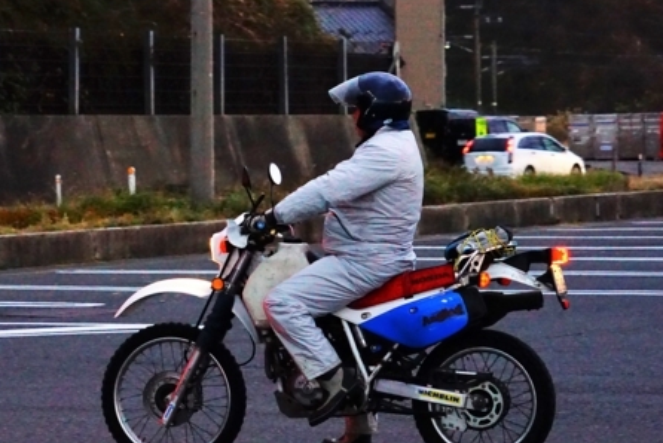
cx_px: 202
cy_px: 152
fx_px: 2414
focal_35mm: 131
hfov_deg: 15.6
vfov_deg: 10.5
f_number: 6.3
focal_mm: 73
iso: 6400
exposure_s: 1/320
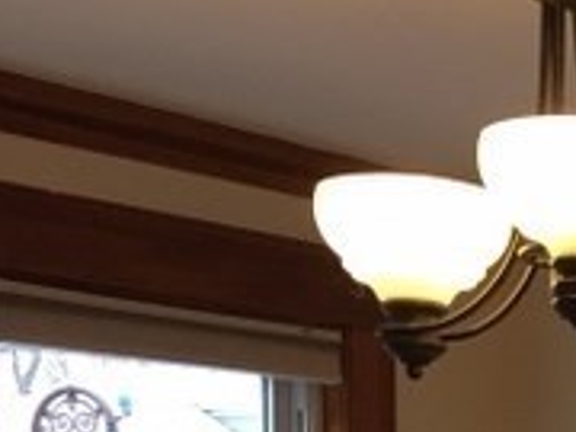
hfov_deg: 13.3
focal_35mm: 129
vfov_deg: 10.8
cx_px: 1117
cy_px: 746
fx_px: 2147
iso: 32
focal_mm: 4.15
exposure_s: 1/40
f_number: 2.2
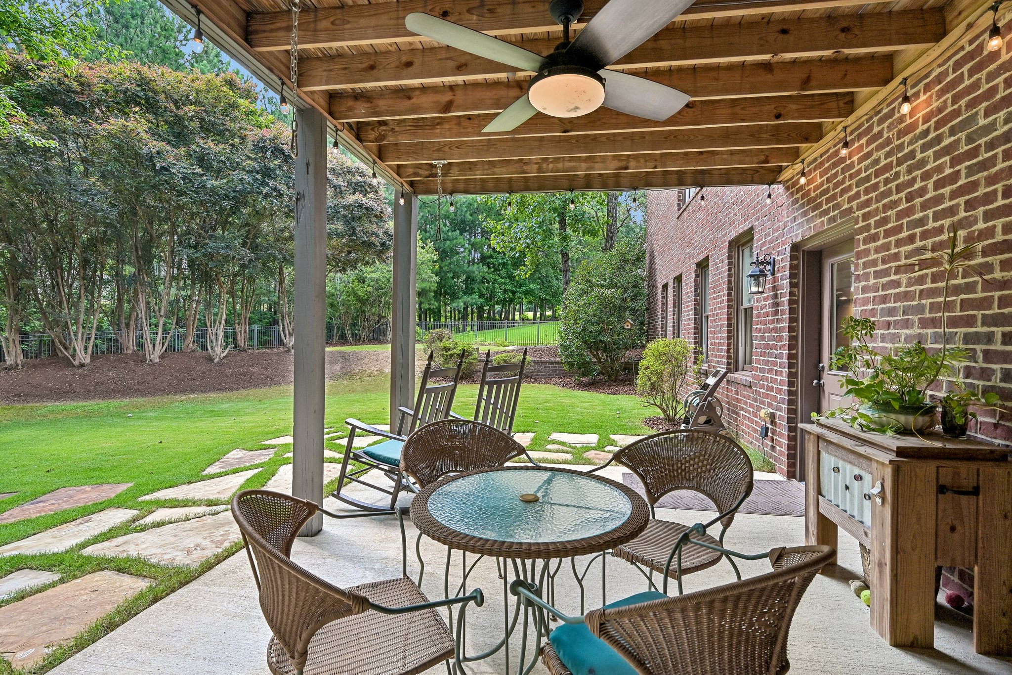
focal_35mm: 16
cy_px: 338
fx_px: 464
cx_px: 506
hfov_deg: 95.0
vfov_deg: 72.0
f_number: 8
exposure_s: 1/100
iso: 400
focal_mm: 16.5
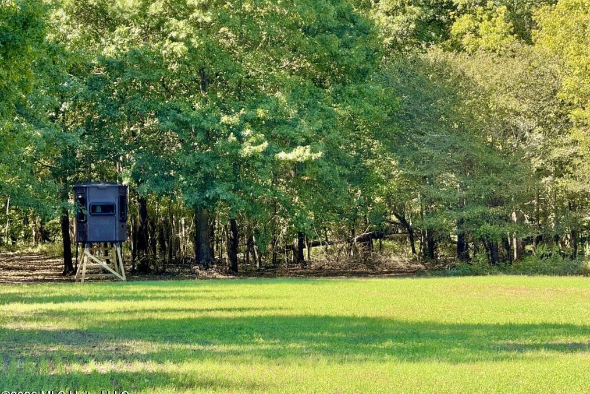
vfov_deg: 10.9
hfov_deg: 16.3
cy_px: 192
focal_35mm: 126
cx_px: 296
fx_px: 2065
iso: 50
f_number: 2.8
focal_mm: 15.66
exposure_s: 1/456
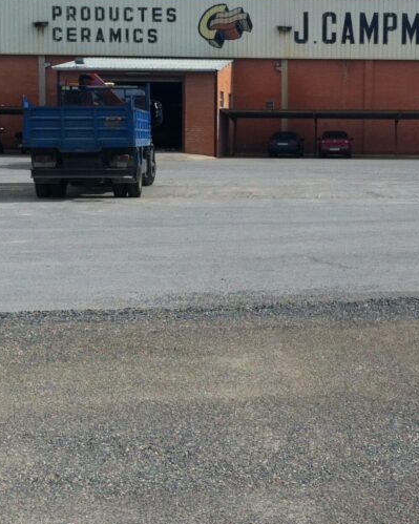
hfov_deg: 21.5
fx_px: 1085
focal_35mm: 70
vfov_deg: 27.1
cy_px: 209
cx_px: 347
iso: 80
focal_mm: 3.85
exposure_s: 1/1964
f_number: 2.8
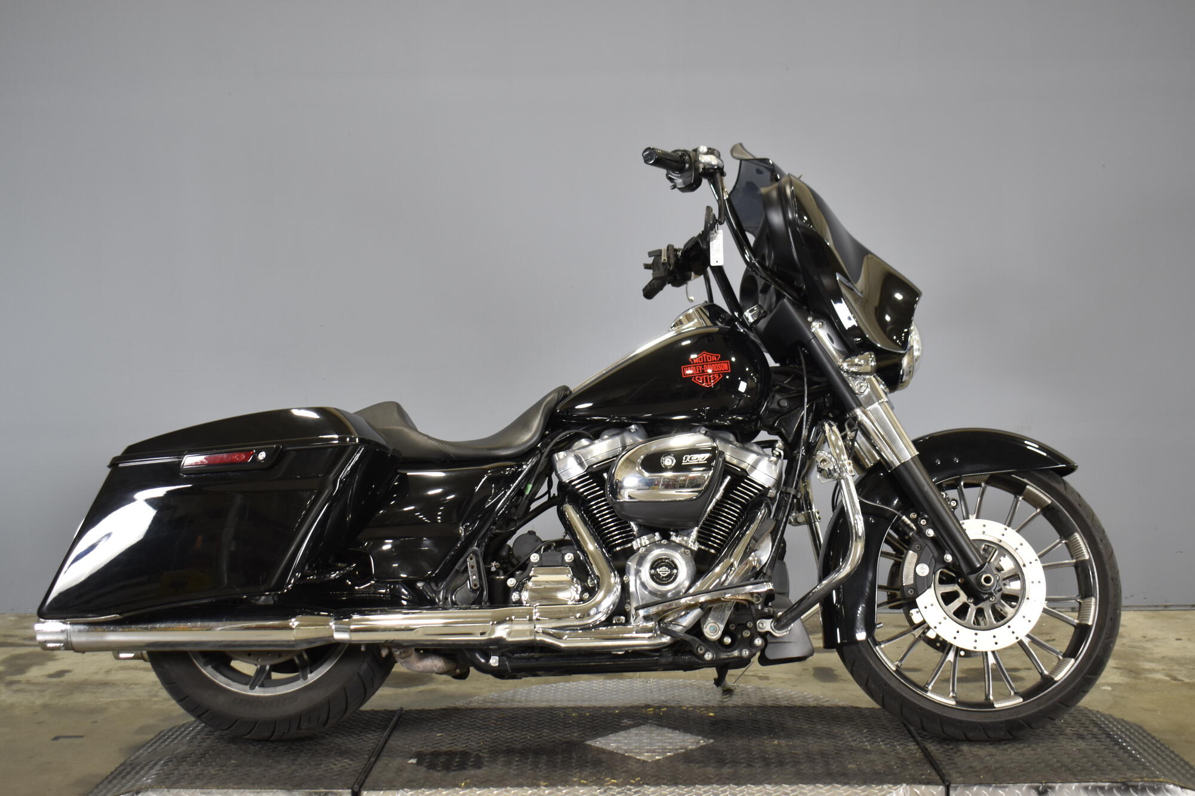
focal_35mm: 44
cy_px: 398
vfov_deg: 30.8
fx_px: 1444
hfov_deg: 45.0
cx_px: 598
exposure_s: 1/20
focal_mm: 29
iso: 400
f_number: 4.2
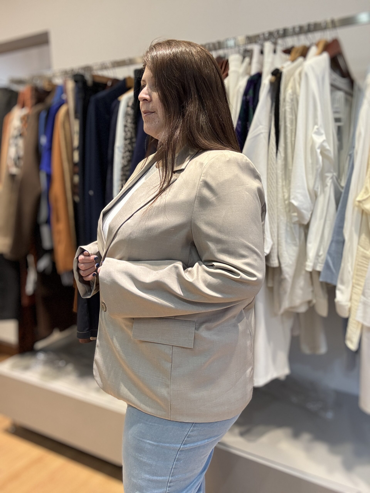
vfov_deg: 60.0
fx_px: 428
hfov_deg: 46.8
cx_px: 185
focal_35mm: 30
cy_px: 246
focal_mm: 2.69
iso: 100
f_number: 1.9
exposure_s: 1/50
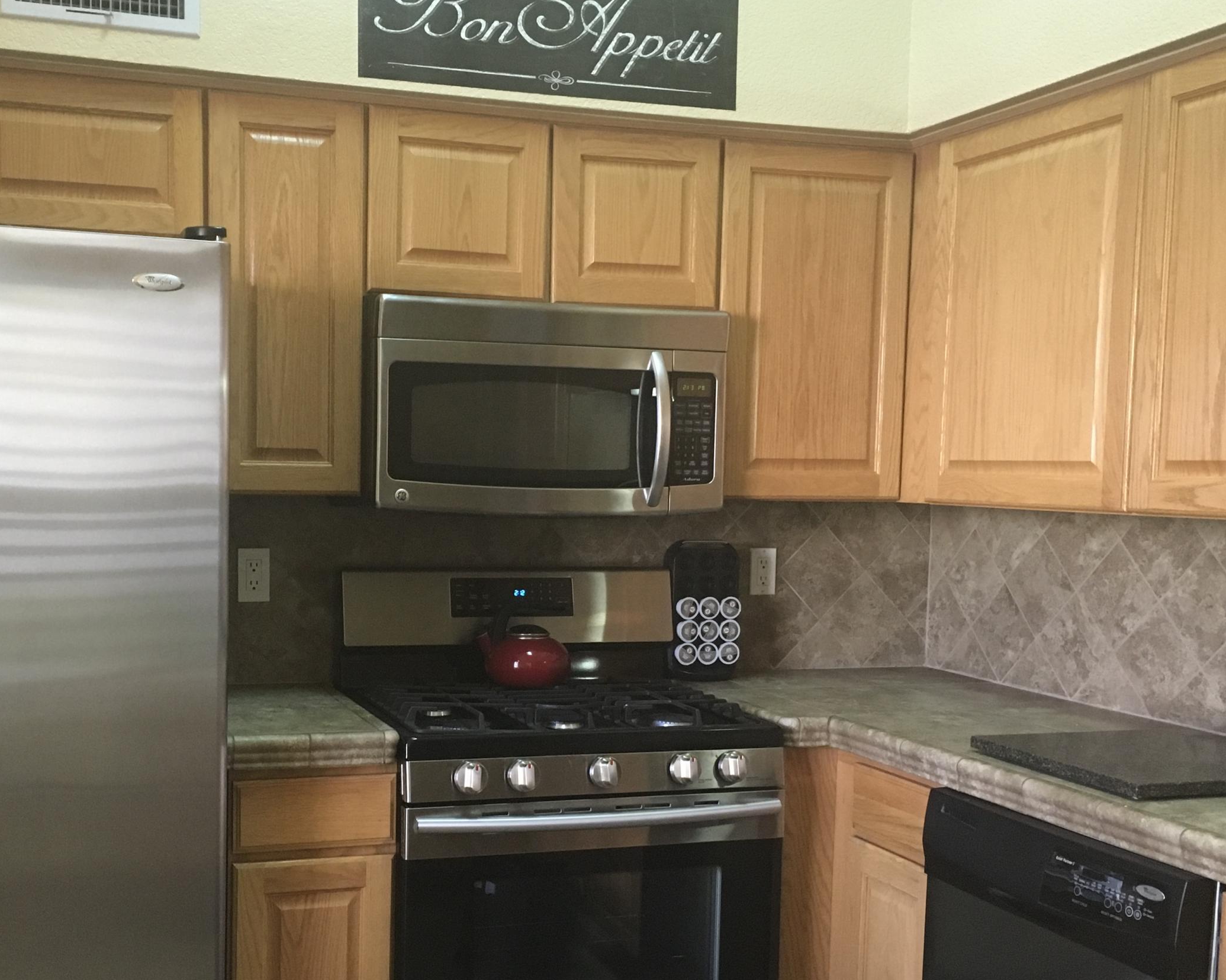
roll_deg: -0.5
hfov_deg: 44.5
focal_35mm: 41
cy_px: 597
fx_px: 1488
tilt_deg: -4.3
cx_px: 478
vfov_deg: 36.3
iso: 200
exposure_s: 1/30
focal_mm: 4.15
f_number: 2.2
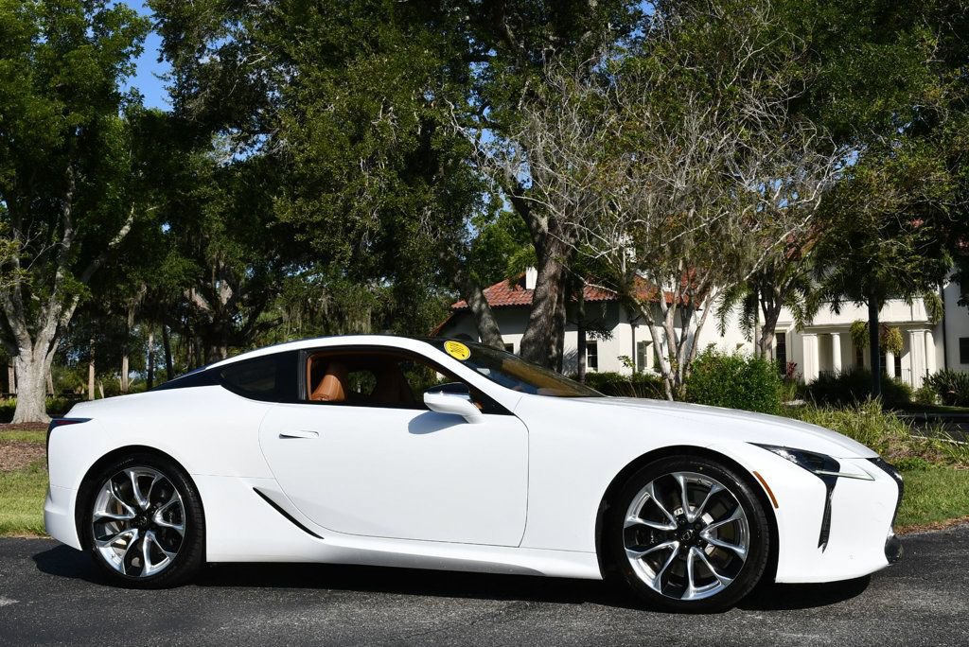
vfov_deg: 28.1
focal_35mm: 48
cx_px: 484
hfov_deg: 41.1
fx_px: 1293
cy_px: 324
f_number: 9
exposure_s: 1/320
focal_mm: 24
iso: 100
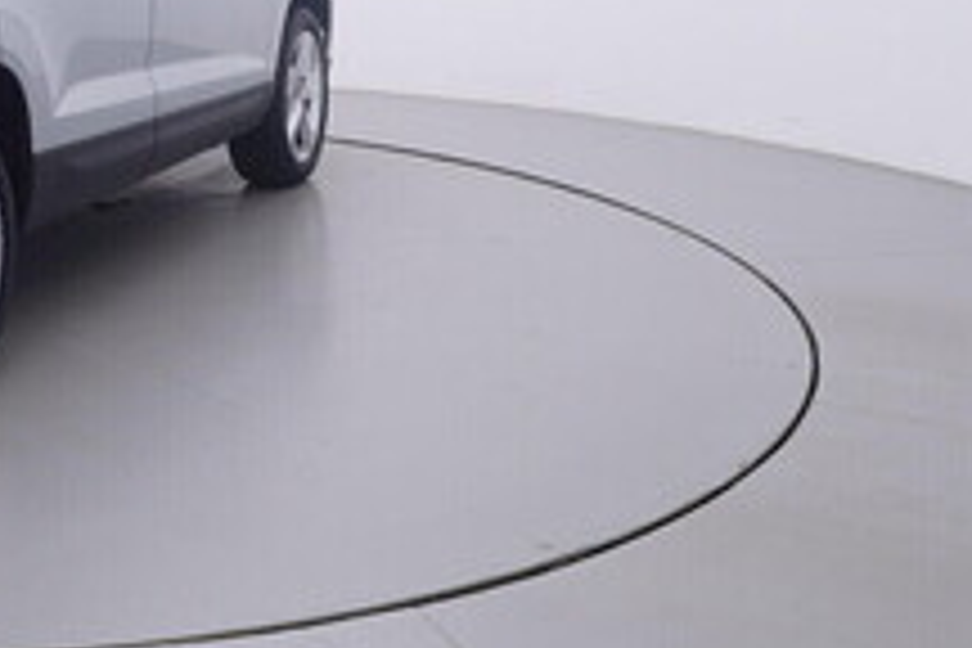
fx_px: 1546
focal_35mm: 57
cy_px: 43
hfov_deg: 30.7
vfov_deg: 23.0
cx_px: -124
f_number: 5
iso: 200
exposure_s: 1/80
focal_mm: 15
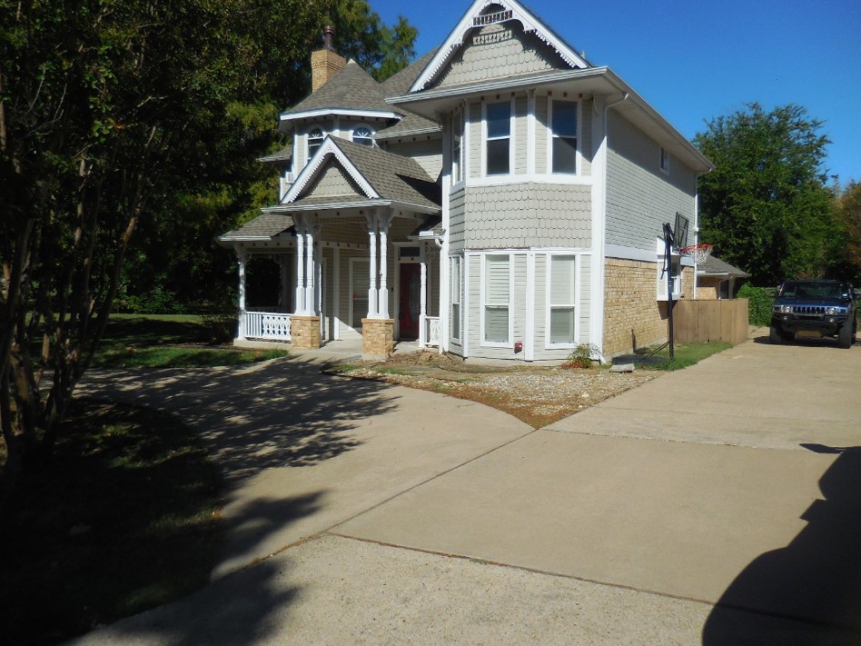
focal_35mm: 27
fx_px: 672
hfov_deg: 65.3
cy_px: 298
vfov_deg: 51.3
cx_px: 450
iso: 125
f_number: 6.6
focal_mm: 4.5
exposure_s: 1/500
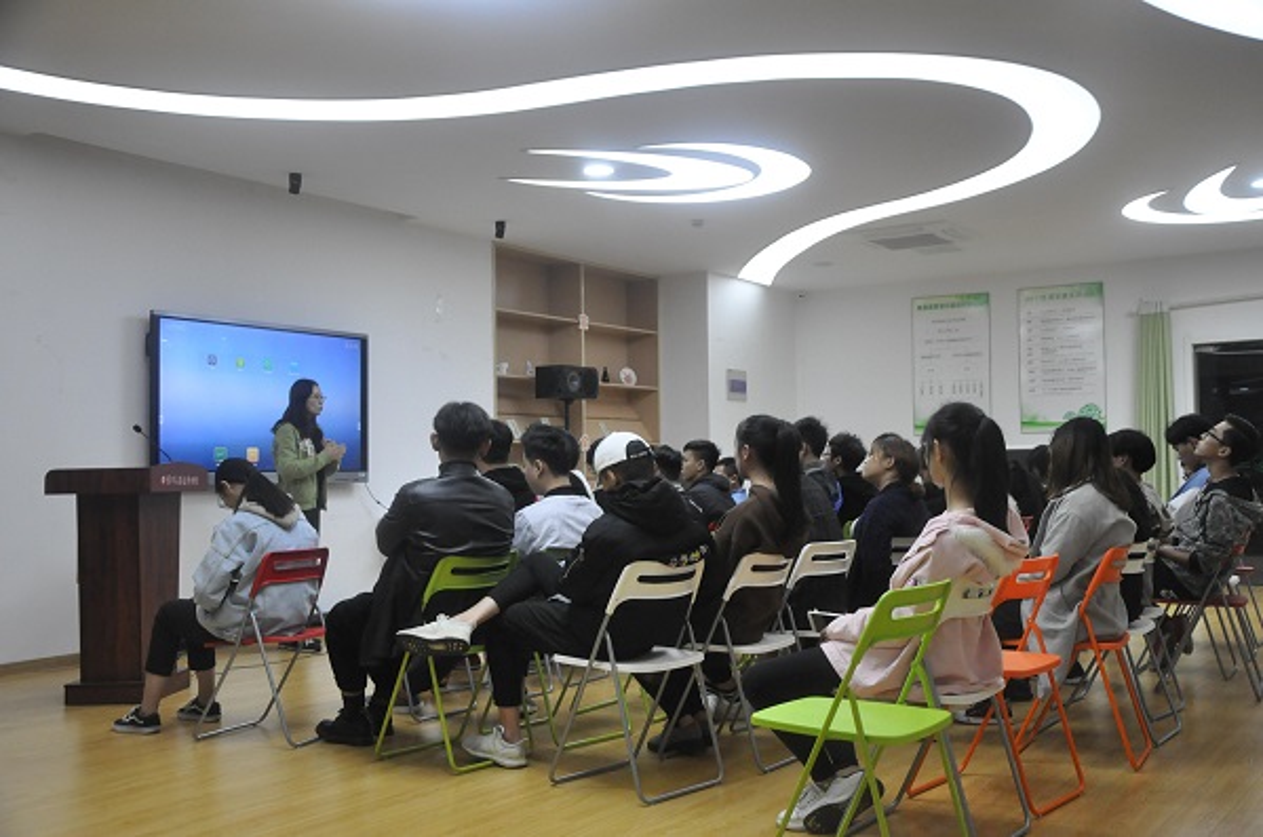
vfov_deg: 35.4
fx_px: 1313
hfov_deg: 51.4
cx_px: 632
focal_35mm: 38
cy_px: 418
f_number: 5
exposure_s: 1/100
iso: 1600
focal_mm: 25
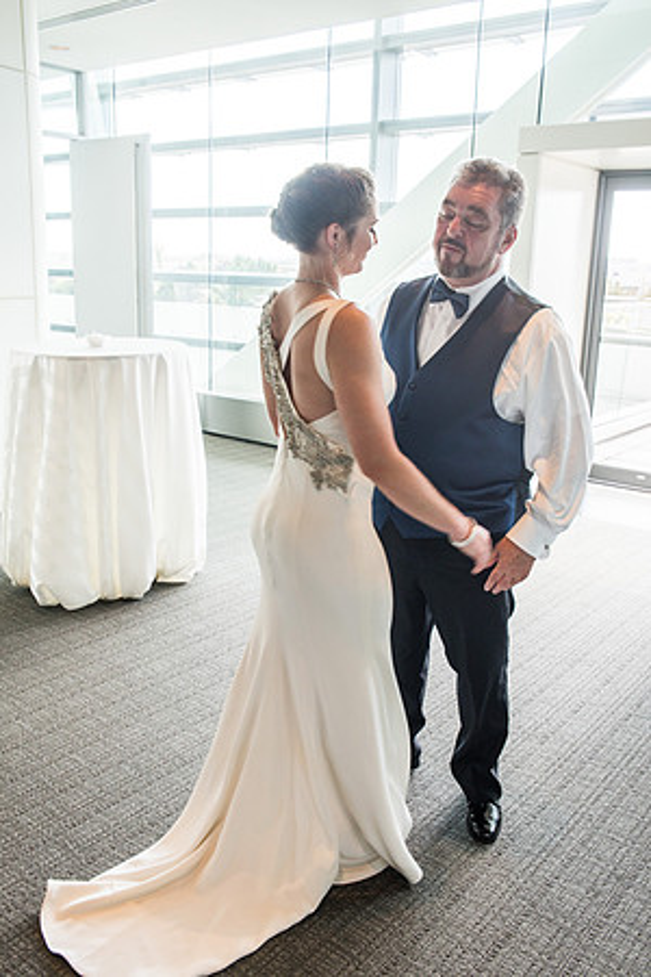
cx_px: 326
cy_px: 488
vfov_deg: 58.7
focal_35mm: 32
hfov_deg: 41.1
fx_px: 868
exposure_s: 1/100
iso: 360
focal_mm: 32
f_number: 7.1
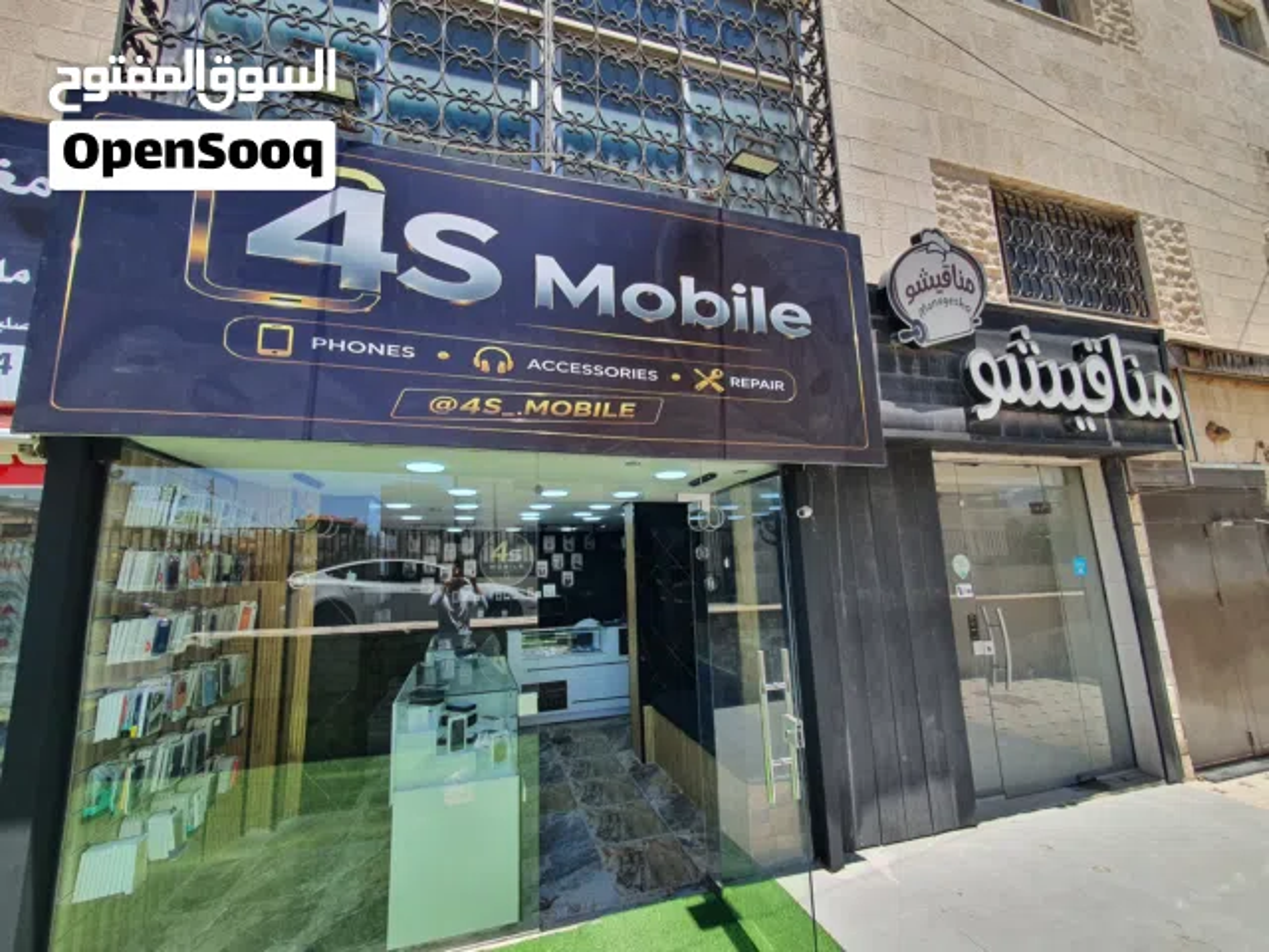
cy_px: 476
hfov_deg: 106.2
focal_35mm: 13
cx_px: 634
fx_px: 477
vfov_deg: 89.9
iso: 50
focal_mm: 1.8
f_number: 2.2
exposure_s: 1/420
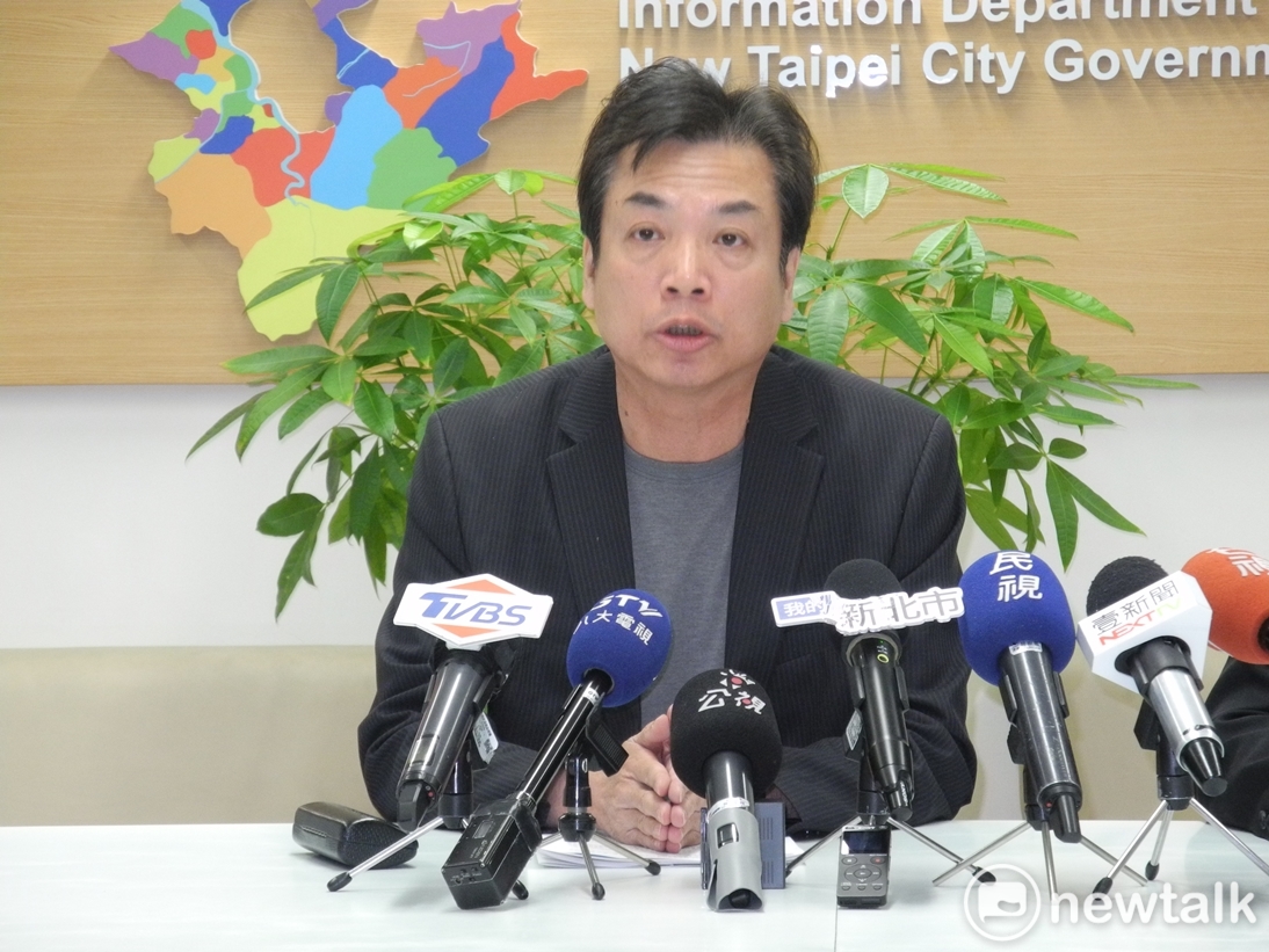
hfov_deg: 11.4
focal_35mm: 173
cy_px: 476
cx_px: 634
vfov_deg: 8.6
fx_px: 6343
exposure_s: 1/30
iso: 560
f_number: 5.6
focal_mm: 37
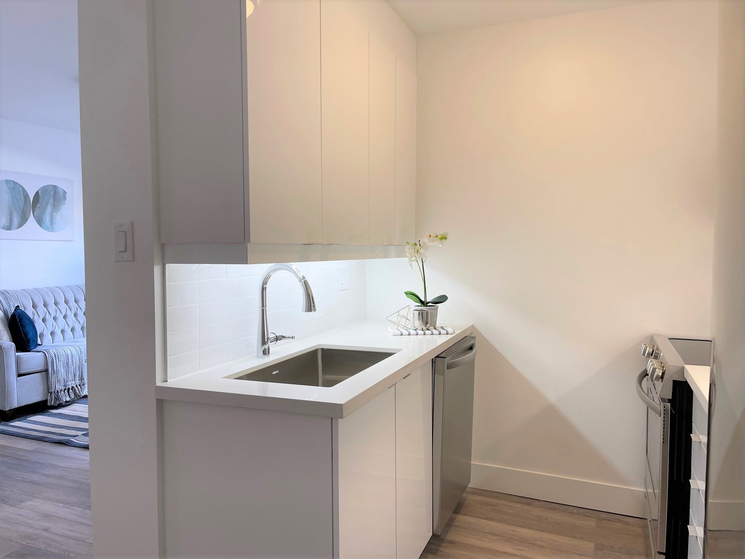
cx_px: 372
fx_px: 560
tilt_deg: -3.8
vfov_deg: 53.1
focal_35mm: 26
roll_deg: +0.0
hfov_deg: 67.3
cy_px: 280
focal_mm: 5.1
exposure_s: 1/120
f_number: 1.6
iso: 50
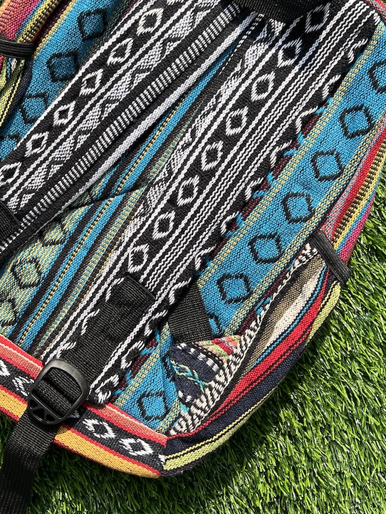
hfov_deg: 29.9
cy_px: 213
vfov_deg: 39.5
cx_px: 108
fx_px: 713
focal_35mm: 48
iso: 50
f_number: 1.5
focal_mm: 5.7
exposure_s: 1/1838
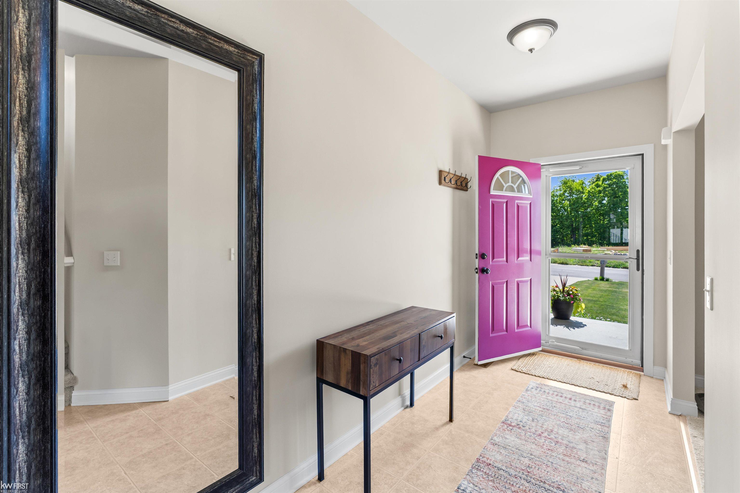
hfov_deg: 96.7
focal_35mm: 16
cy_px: 246
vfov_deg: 73.7
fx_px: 329
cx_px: 370
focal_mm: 16
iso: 1000
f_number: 5.6
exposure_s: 1/30
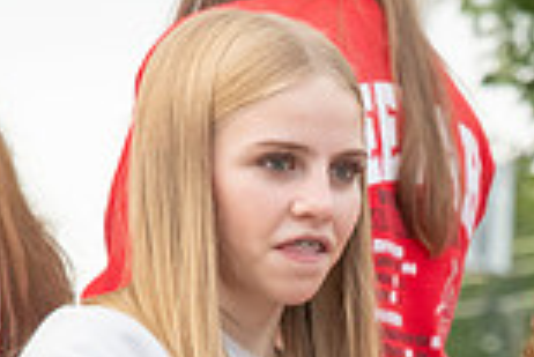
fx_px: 11744
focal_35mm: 791
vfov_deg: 1.7
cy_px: 522
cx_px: 607
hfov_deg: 2.6
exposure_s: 1/320
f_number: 11
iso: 3200
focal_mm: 210
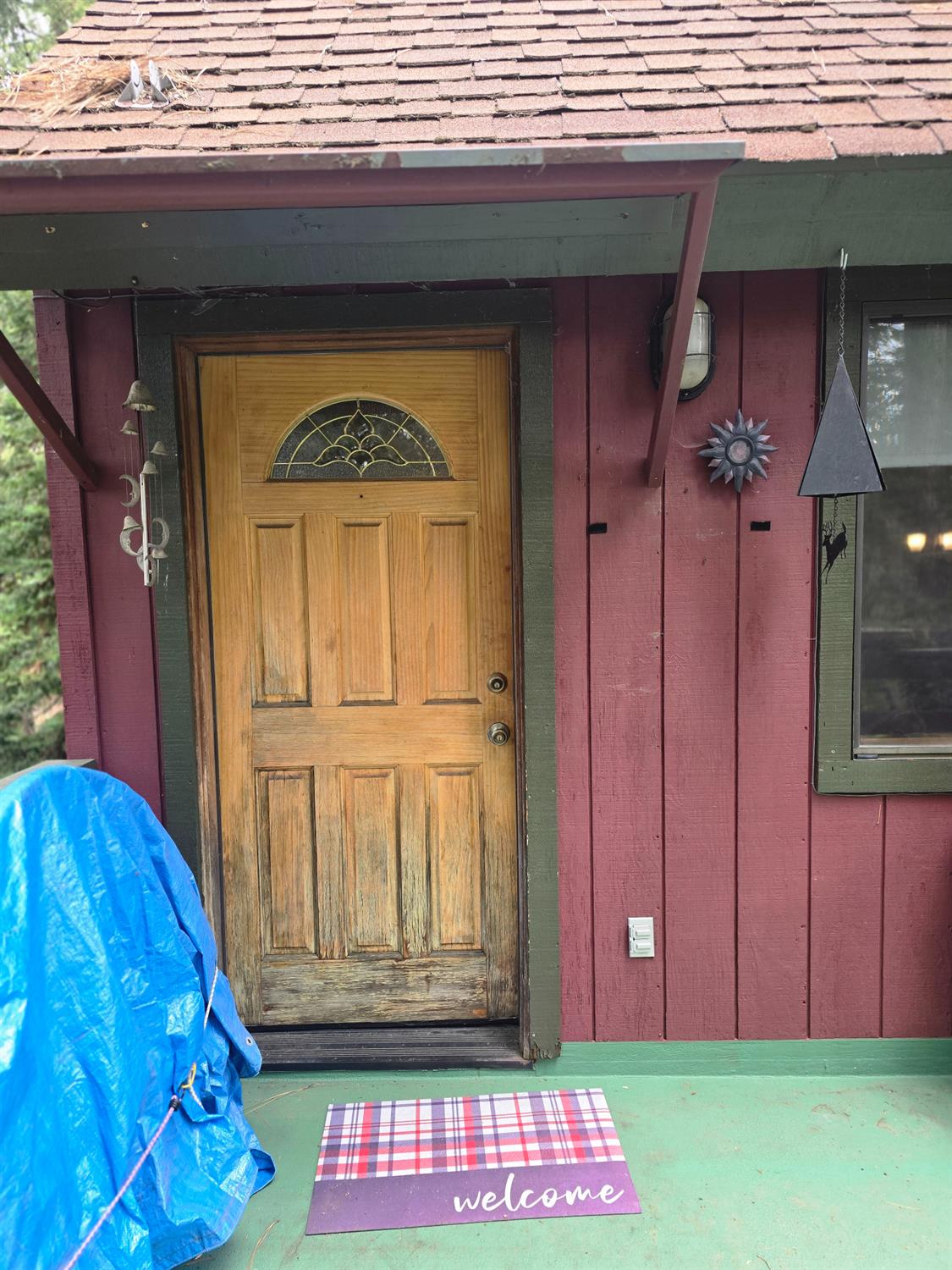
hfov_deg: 58.9
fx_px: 843
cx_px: 476
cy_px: 635
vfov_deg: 73.9
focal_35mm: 23
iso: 100
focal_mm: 6.3
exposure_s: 1/359
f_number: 1.7
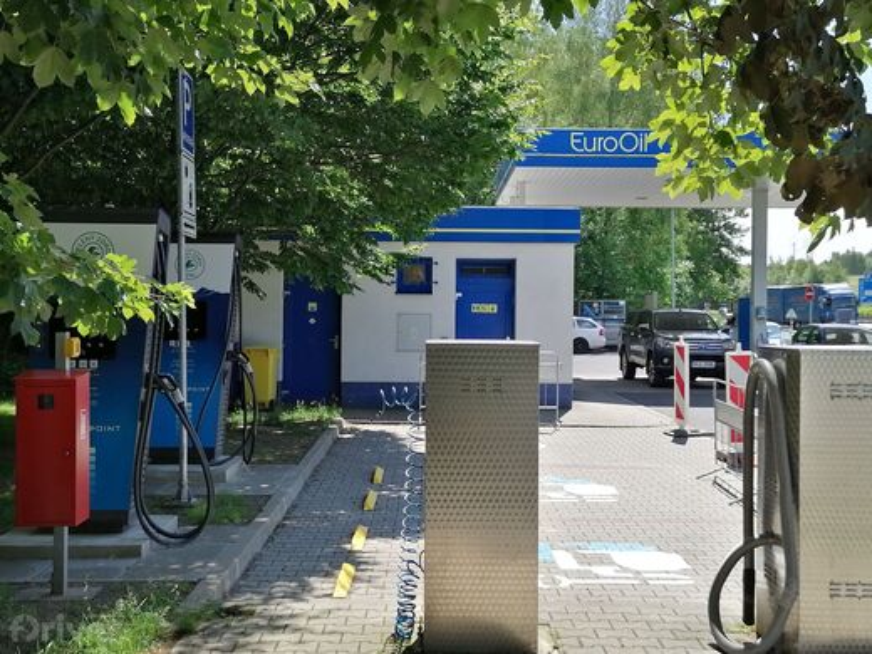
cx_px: 436
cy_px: 327
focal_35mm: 41
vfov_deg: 35.1
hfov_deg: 45.8
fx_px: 1033
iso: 50
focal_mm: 5.3
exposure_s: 1/764
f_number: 1.8
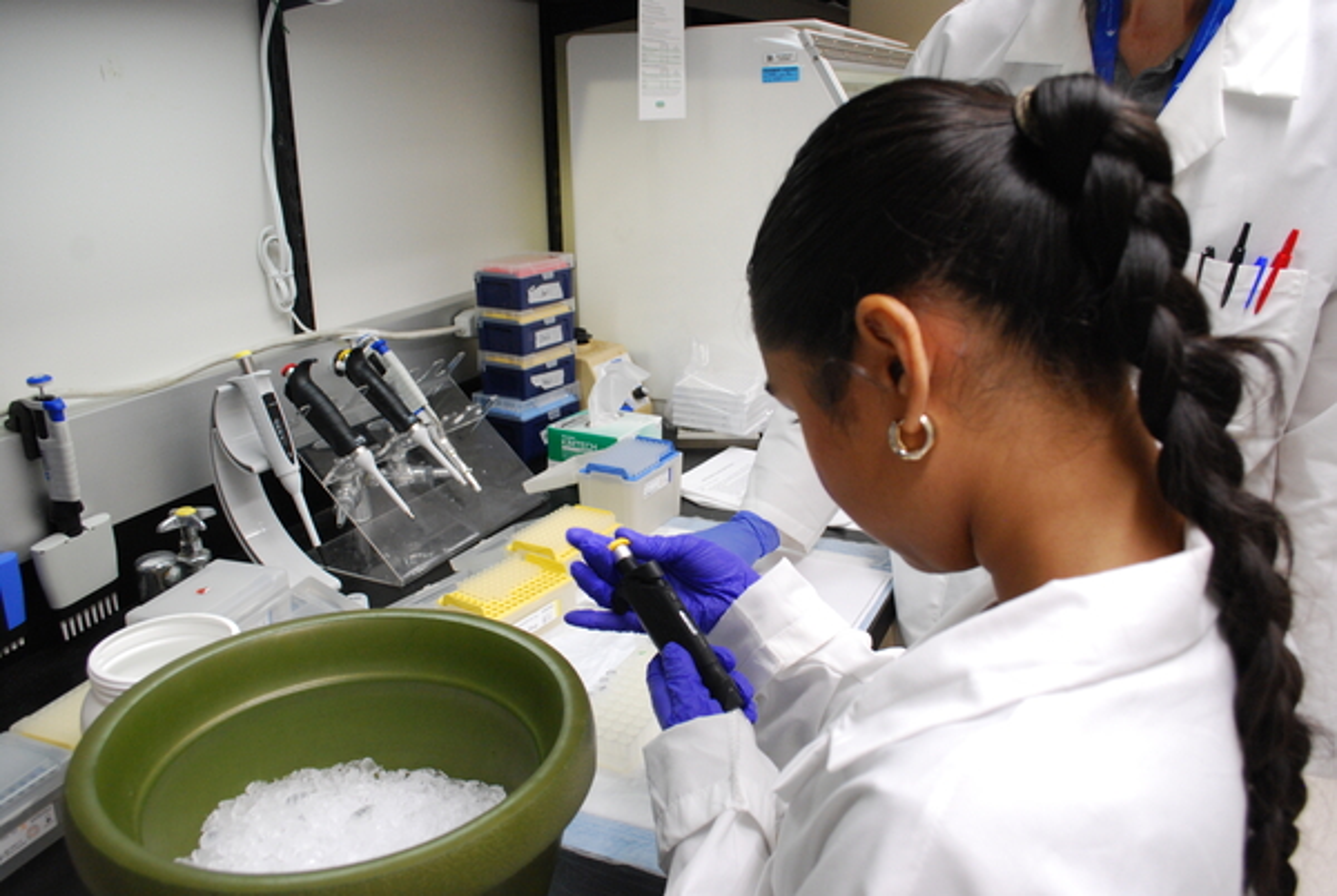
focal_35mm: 27
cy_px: 448
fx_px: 1004
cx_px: 668
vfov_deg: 48.1
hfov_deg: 67.3
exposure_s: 1/40
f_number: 5.6
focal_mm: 18
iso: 800
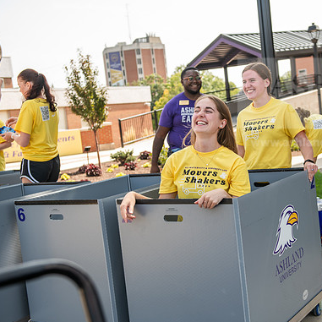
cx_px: 212
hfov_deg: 29.9
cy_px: 160
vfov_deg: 30.0
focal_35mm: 57
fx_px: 600
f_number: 3.5
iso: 160
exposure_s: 1/400
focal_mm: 44
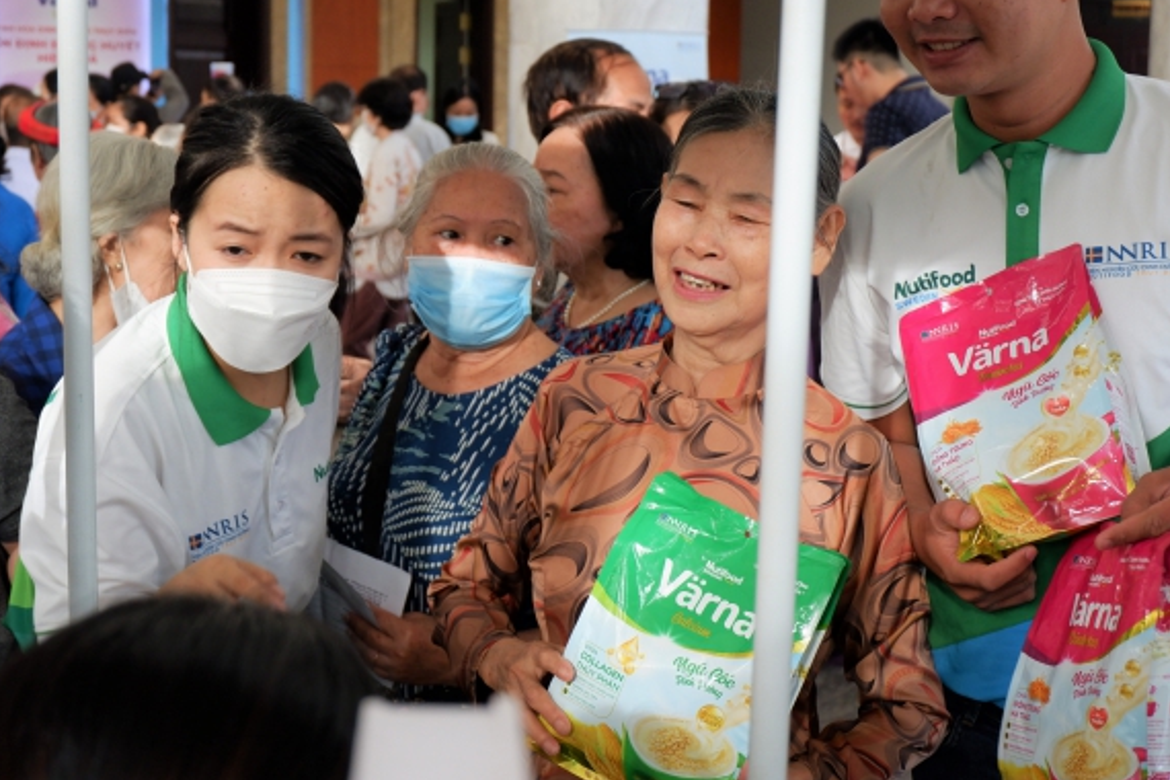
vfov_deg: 22.6
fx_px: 1950
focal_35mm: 60
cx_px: 569
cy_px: 378
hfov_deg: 33.4
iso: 800
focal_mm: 38.7
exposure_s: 1/160
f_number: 5.3
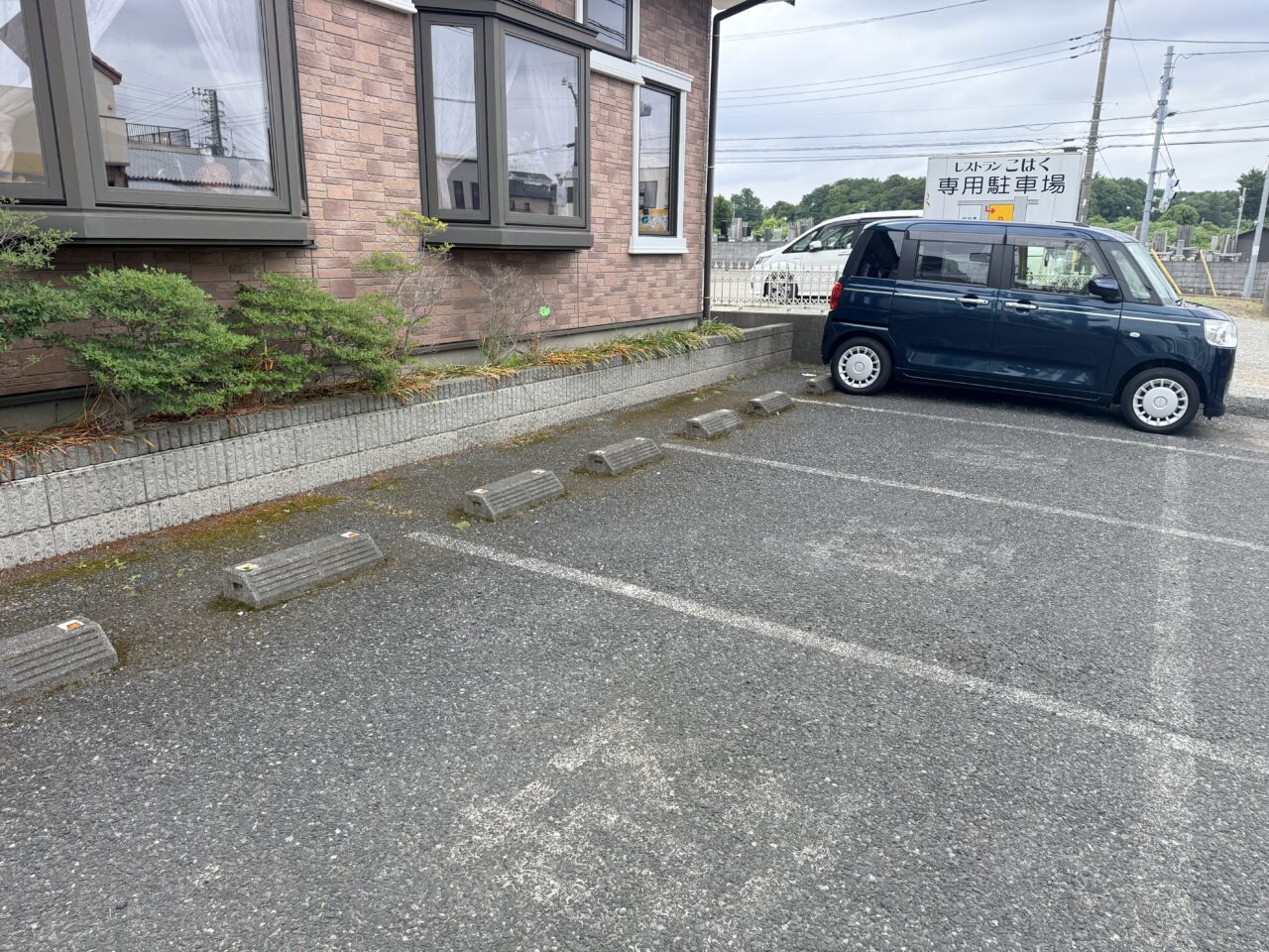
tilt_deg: -12.7
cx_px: 634
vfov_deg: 56.8
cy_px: 476
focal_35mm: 24
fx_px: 880
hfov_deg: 71.6
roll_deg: -0.4
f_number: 1.78
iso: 100
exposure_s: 1/1653
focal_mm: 6.76
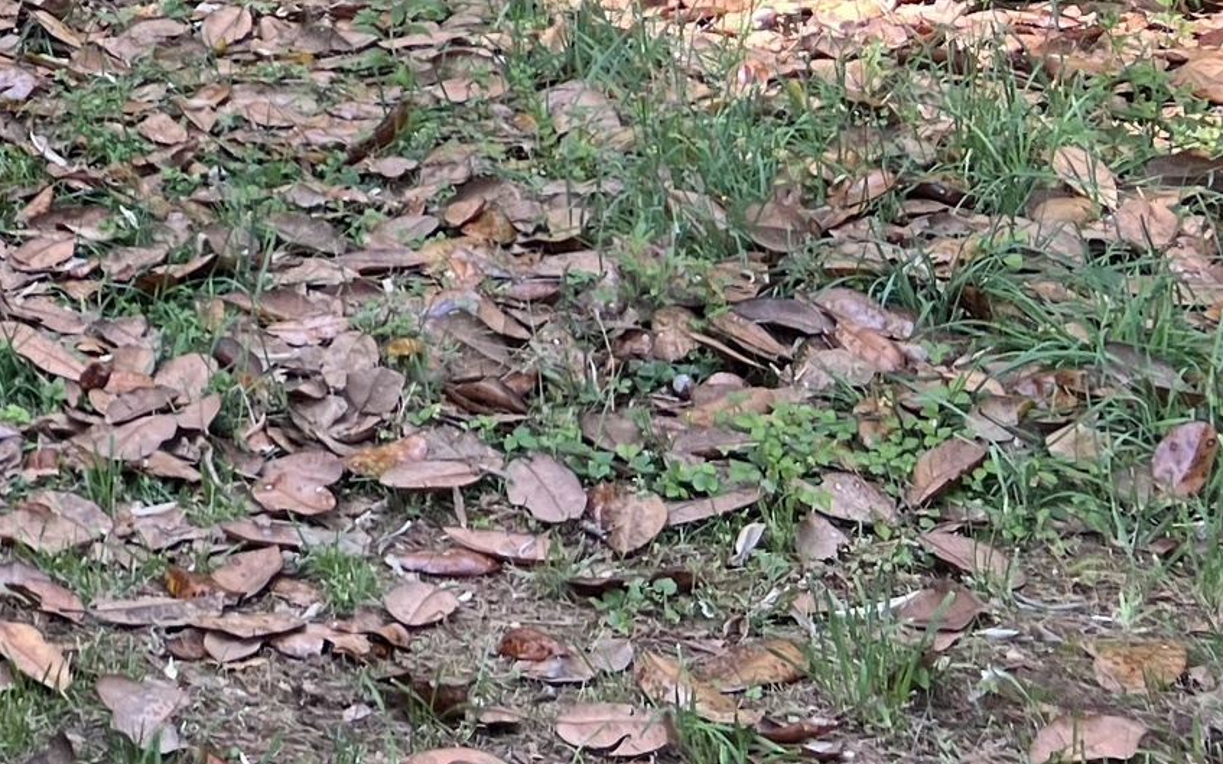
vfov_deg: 12.4
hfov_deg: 17.9
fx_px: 3332
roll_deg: -3.1
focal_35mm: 100
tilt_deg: +0.7
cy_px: -416
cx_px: -760
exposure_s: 1/149
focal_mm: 5.7
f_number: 1.5
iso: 32
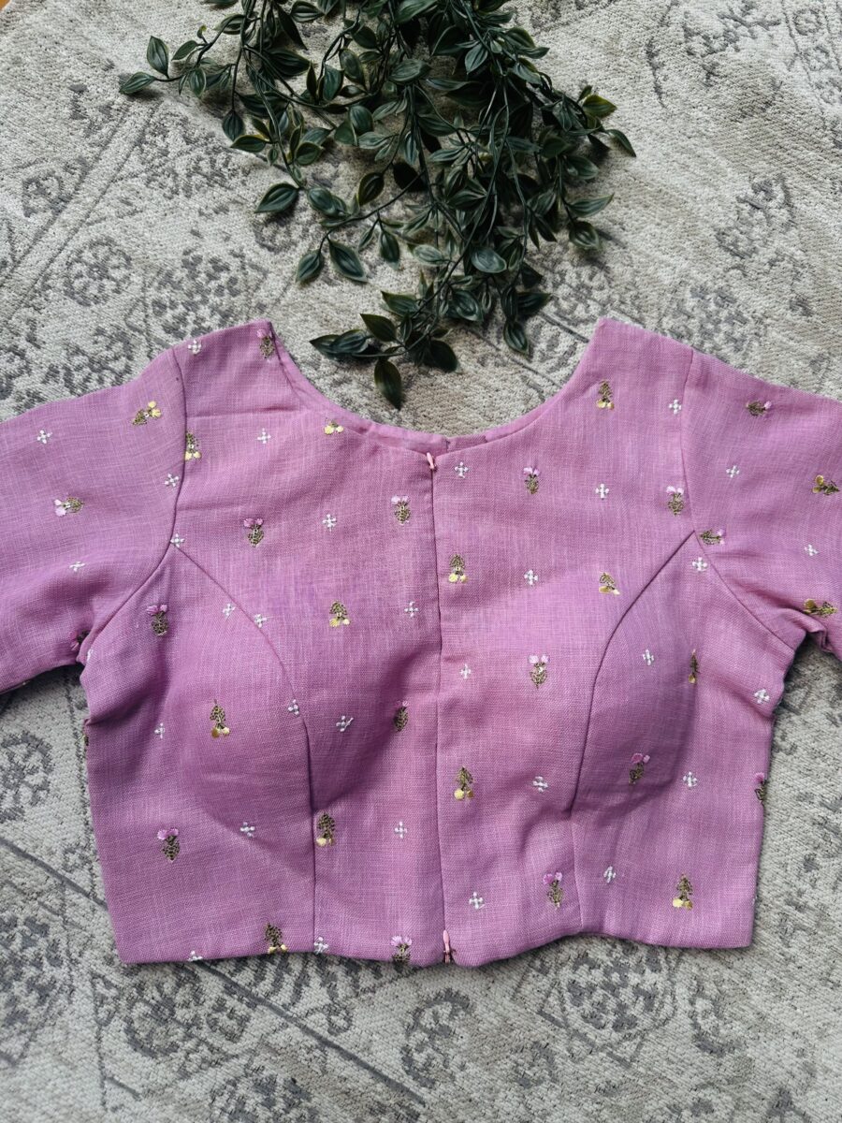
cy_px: 562
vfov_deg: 71.6
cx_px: 421
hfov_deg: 56.8
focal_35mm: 24
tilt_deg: -78.7
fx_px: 778
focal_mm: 6.86
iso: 80
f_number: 1.78
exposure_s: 1/980
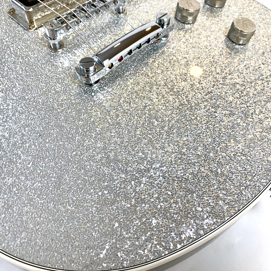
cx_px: 144
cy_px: 136
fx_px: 275
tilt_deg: -55.2
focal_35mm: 31
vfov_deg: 52.5
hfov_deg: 52.5
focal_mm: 4.25
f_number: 1.8
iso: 50
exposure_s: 1/100
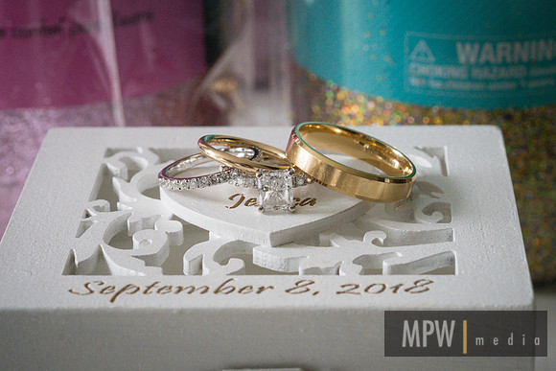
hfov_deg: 22.1
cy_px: 186
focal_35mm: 92
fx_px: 1422
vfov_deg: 14.9
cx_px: 278
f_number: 11
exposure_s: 1/125
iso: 5000
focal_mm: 60
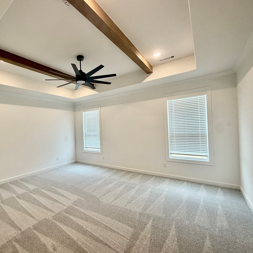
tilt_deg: +2.0
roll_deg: +3.0
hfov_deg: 81.7
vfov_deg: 84.0
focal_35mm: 17
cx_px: 89
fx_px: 141
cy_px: 129
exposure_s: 1/120
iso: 160
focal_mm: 2.22
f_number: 2.2
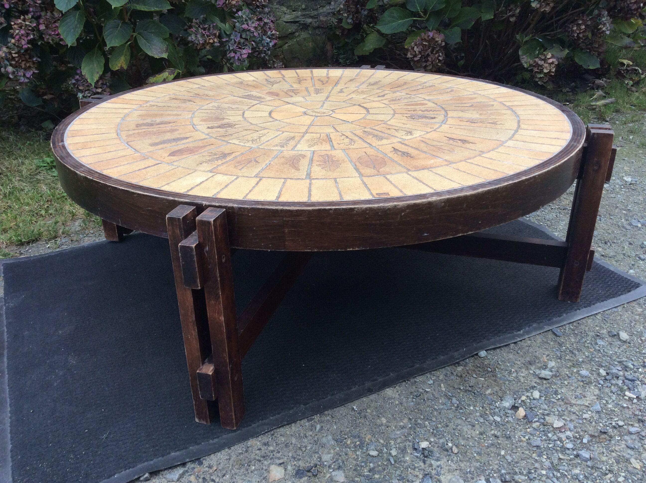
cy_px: 242
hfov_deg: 56.9
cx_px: 323
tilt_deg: -27.3
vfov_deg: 44.1
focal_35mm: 32
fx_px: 596
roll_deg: +1.8
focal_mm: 3.3
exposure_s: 1/100
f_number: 2.4
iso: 40
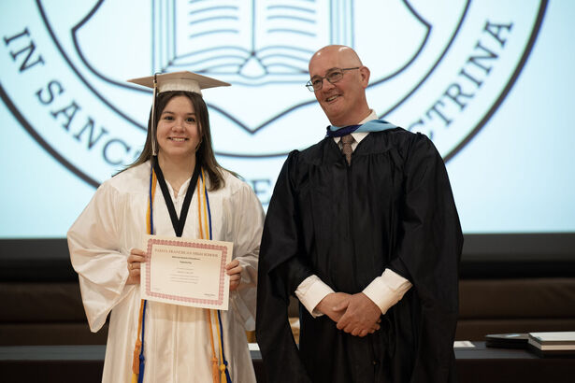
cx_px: 288
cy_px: 192
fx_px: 3194
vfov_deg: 6.9
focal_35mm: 200
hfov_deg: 10.3
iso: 1600
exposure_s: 1/100
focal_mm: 200
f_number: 4
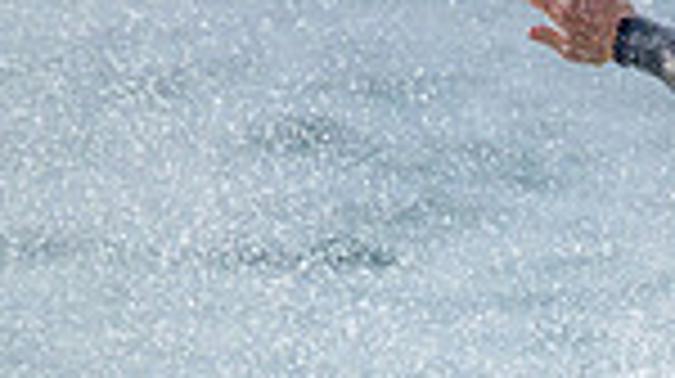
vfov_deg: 0.3
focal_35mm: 3868
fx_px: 69157
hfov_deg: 0.6
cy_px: 856
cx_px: 1526
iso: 1250
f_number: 11
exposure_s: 1/2000
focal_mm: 800
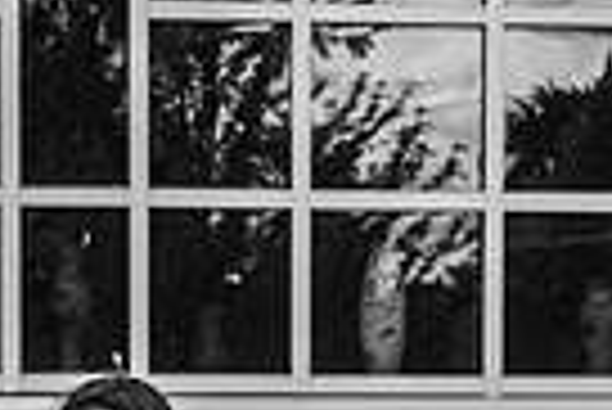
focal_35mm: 185
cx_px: -22
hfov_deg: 11.0
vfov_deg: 7.2
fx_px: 3148
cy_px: 795
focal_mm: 42
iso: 200
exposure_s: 1/1600
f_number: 2.8
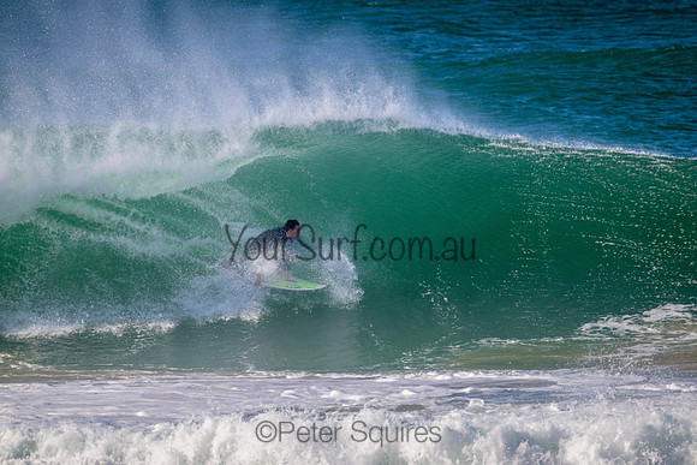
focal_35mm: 800
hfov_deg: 2.6
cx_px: 348
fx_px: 15492
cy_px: 232
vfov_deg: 1.7
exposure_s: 1/2000
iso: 1800
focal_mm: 800
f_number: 11
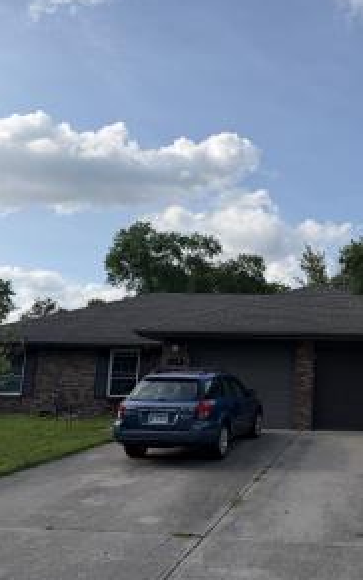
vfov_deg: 55.3
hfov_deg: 34.1
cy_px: 289
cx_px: 333
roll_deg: -1.2
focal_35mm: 35
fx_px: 554
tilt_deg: +10.5
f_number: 1.78
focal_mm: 6.76
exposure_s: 1/4975
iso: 80
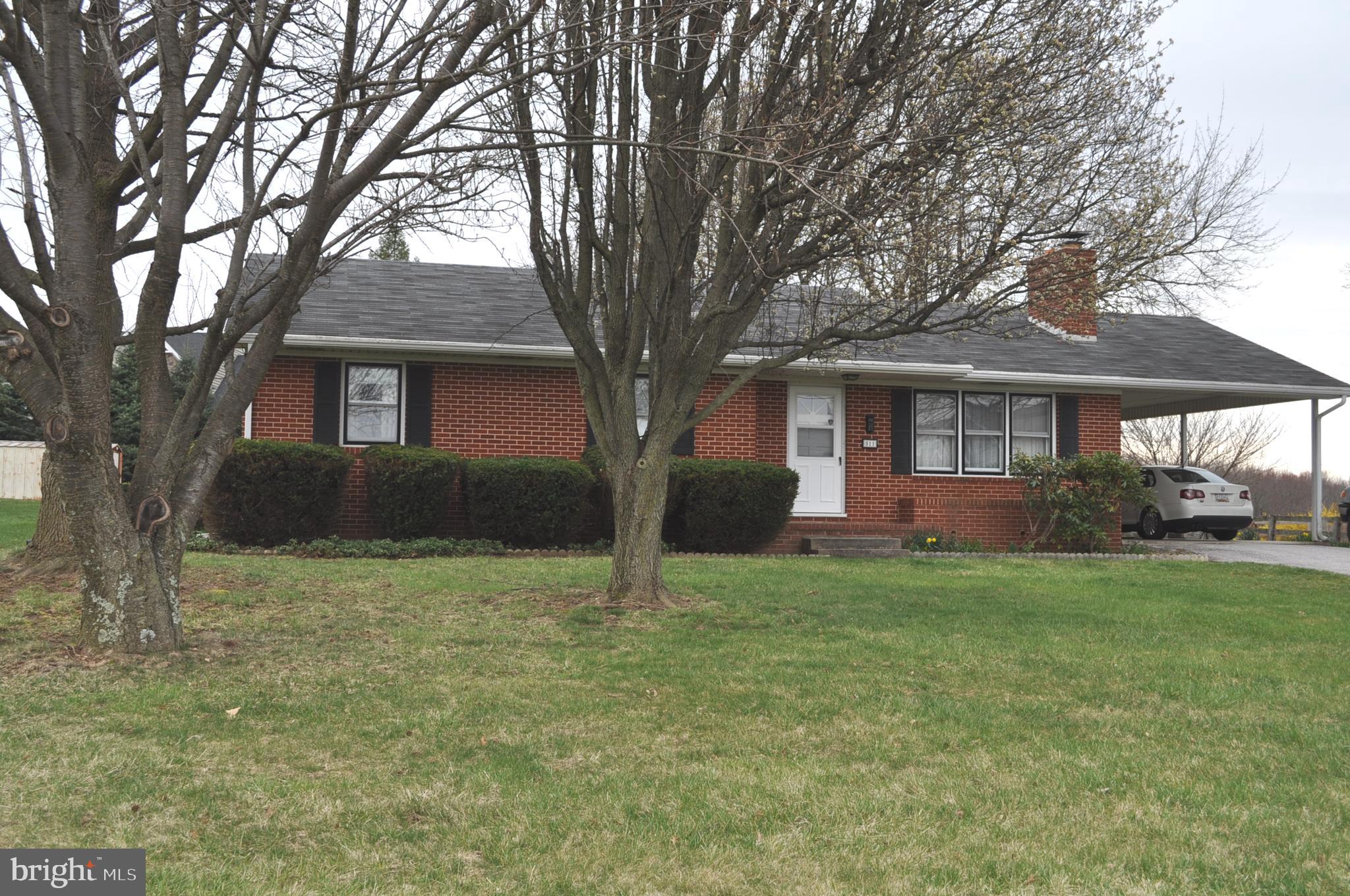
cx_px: 675
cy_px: 448
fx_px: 1348
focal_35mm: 36
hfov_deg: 53.2
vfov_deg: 36.8
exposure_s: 1/200
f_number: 7.1
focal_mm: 24
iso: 200
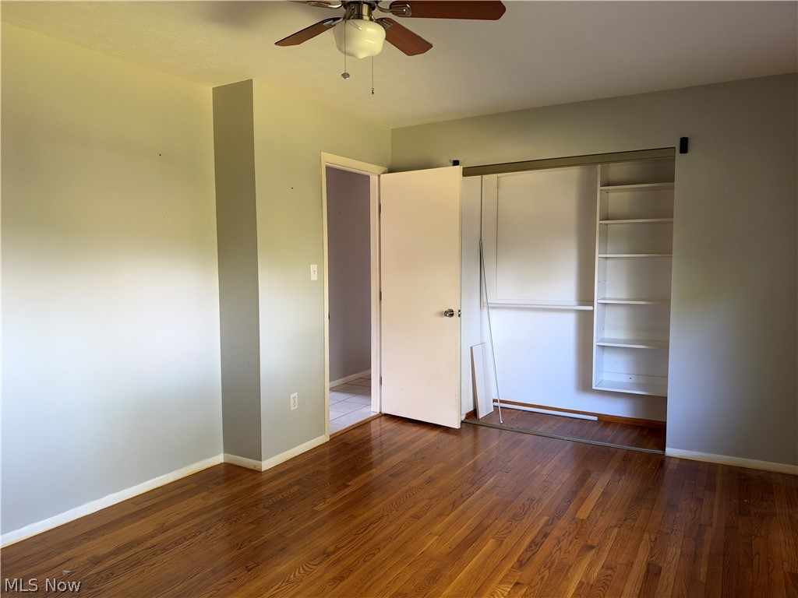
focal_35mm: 24
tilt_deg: -3.9
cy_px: 299
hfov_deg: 71.6
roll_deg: +0.5
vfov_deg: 56.8
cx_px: 399
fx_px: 553
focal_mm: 6.93
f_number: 1.48
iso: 250
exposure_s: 1/66
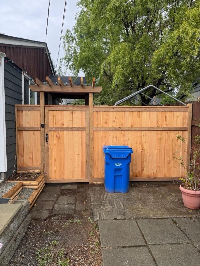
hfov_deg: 56.8
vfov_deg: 71.6
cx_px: 100
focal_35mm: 24
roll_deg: -0.2
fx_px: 185
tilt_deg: -2.2
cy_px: 133
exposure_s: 1/457
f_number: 1.78
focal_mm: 6.76
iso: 80
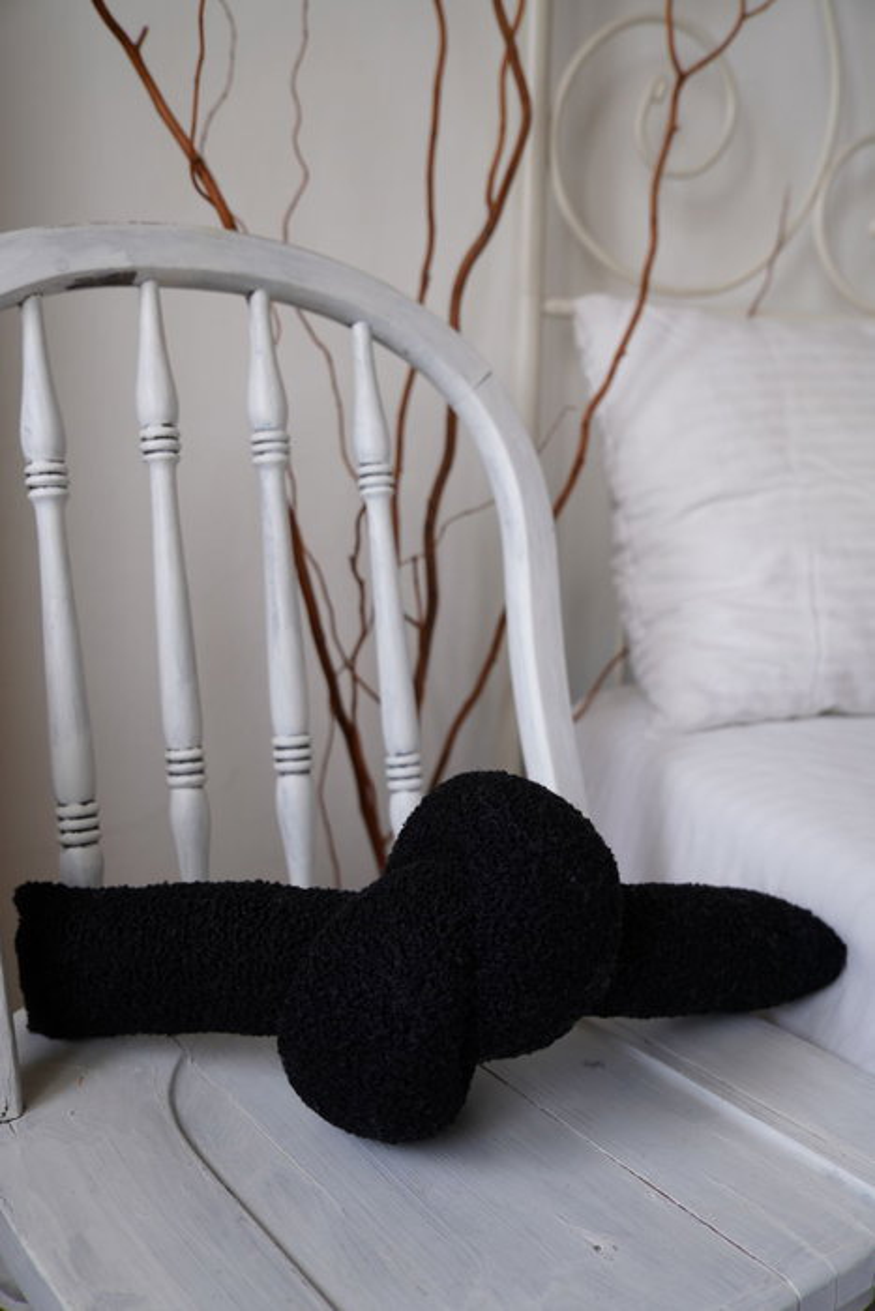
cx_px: 438
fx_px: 1275
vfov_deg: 54.4
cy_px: 656
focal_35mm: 35
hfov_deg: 37.9
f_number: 3.5
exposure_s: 1/100
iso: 250
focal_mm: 35
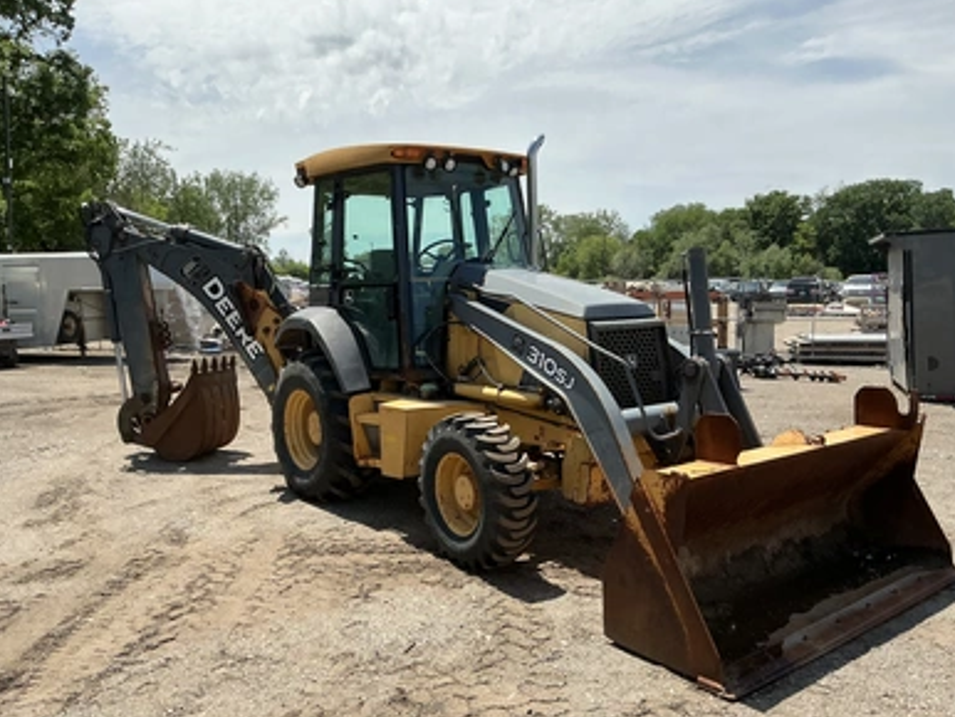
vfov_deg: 48.3
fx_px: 801
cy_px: 356
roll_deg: -1.5
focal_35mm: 29
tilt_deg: +0.3
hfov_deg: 61.6
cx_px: 487
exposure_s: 1/1730
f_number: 1.8
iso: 25
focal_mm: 3
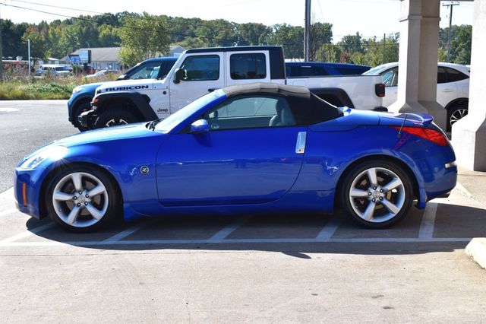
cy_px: 162
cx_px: 243
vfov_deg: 25.7
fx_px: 708
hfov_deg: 37.9
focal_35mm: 52
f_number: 10
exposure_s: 1/320
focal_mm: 35
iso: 400
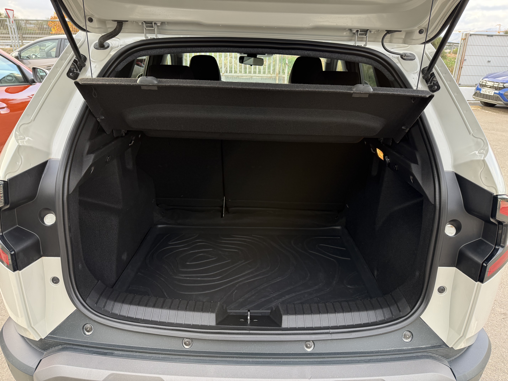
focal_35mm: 24
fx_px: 352
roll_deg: -0.9
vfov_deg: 56.8
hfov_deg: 71.6
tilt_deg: -21.5
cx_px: 254
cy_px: 190
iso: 100
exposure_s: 1/121
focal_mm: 6.76
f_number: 1.78
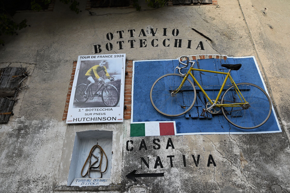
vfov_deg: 42.4
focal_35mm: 31
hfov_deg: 60.3
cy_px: 96
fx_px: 250
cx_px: 145
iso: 100
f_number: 6.3
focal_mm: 31
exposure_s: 1/160
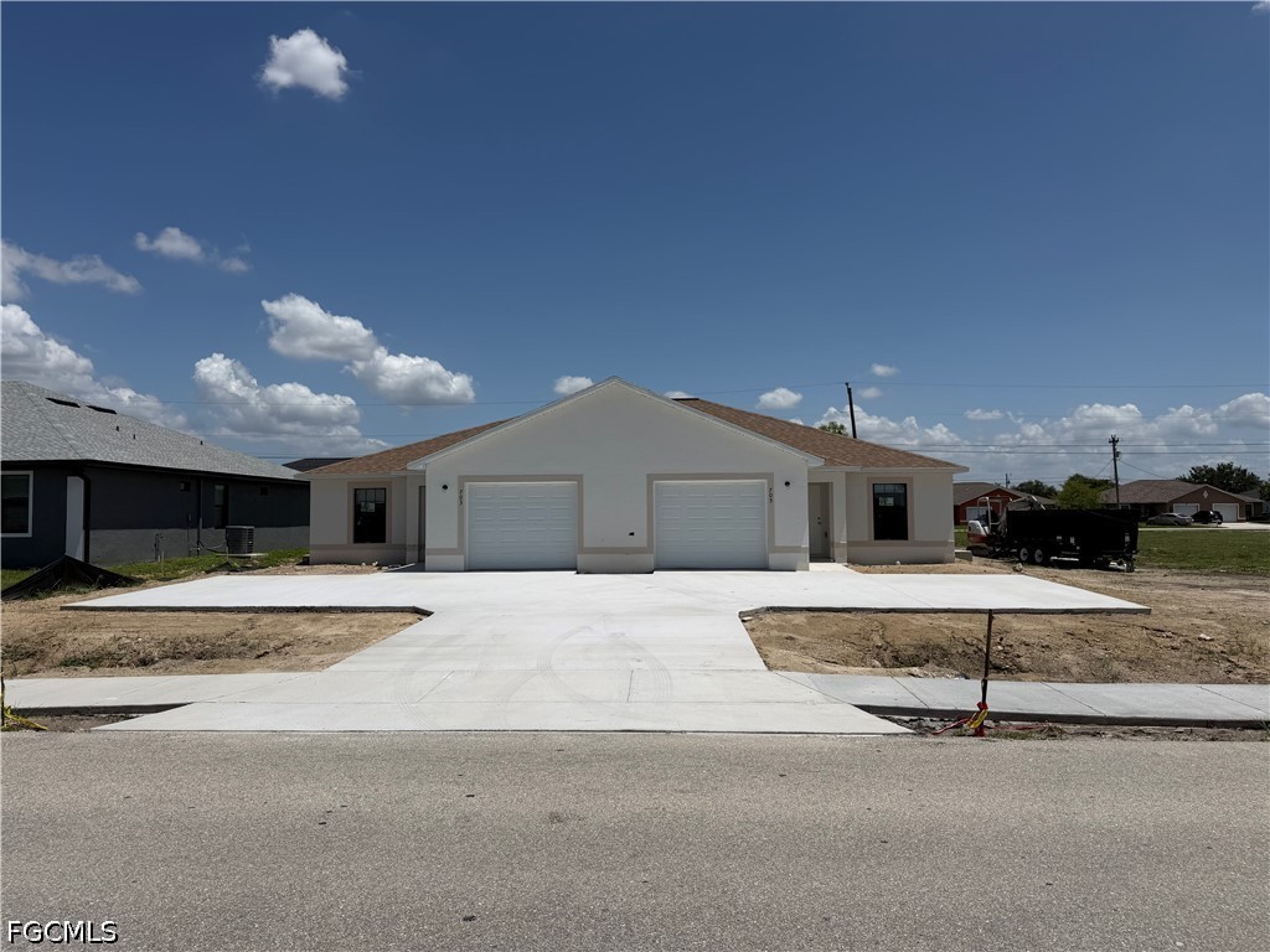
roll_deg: +0.5
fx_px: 881
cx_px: 635
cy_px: 476
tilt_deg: +3.2
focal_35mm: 24
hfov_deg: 71.6
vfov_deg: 56.8
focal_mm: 6.76
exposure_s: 1/14286
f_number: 1.78
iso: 80
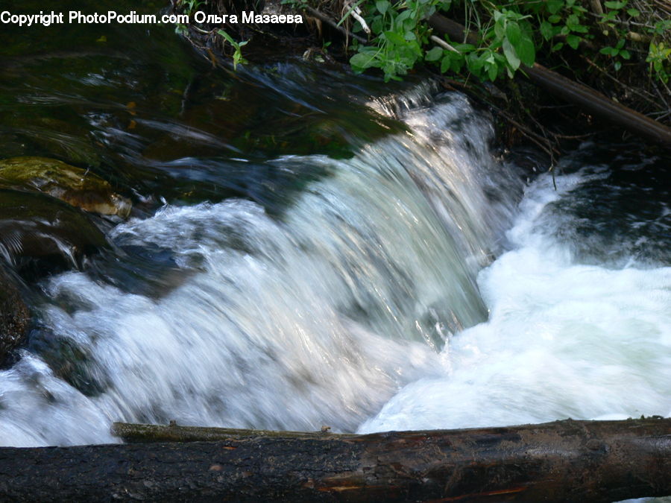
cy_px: 252
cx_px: 336
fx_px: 2869
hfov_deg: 13.3
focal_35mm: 148
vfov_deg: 10.0
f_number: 3.6
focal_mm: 31.2
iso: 80
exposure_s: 1/30
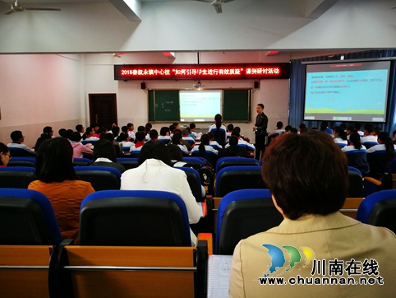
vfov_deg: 49.8
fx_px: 320
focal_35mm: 28
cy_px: 147
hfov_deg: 63.4
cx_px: 202
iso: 250
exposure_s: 1/33.3
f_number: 2.2
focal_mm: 4.5
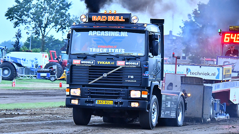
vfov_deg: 5.7
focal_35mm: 215
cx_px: 113
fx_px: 1360
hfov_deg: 10.0
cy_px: 71
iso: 2500
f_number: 5.6
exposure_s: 1/100
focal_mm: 125
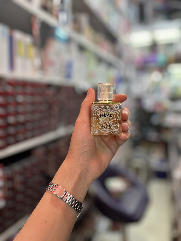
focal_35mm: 26
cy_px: 120
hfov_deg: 53.1
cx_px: 90
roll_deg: +1.1
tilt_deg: -8.6
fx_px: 181
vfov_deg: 67.3
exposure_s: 1/100
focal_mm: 5.1
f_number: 1.6
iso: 64
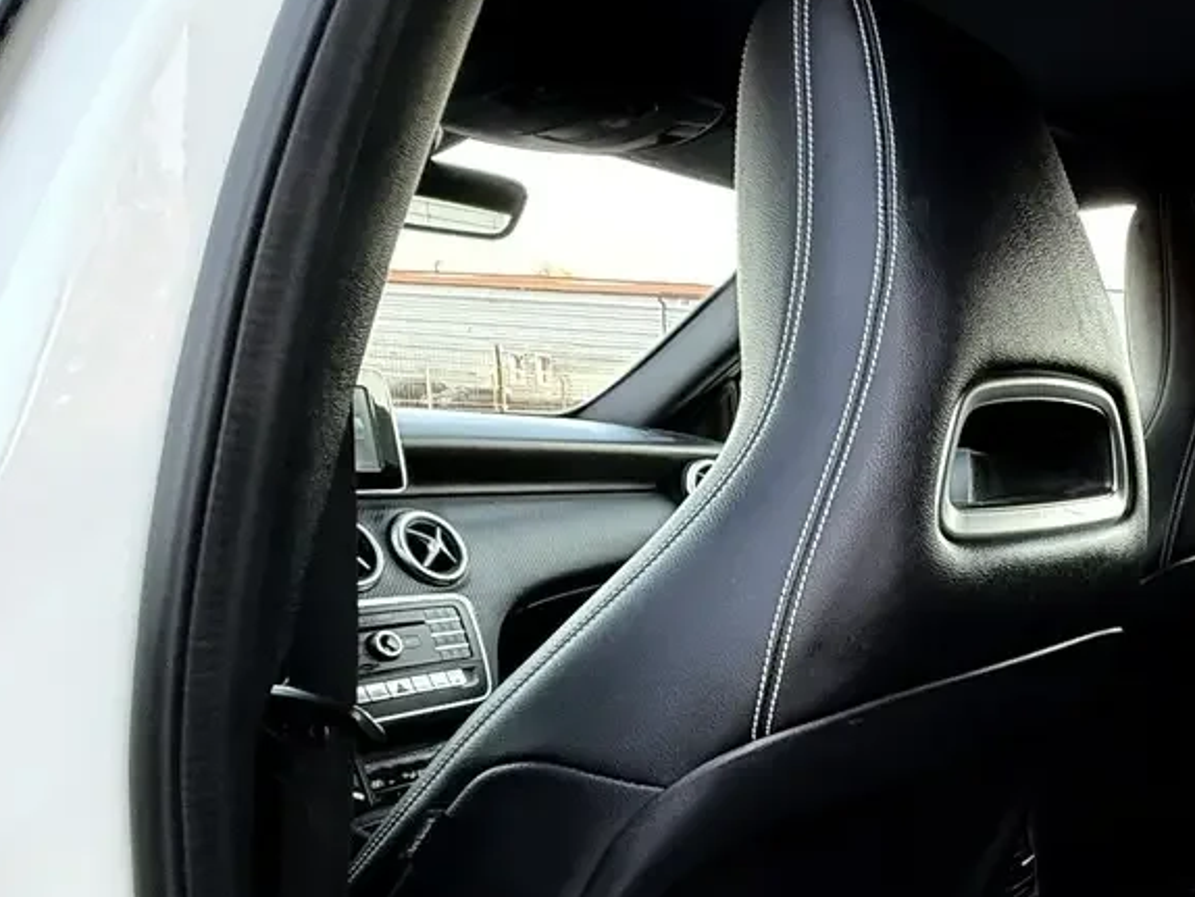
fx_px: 1347
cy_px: 735
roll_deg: -4.1
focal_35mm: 39
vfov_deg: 35.5
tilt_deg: -13.3
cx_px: 1314
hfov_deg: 39.2
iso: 320
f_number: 2.2
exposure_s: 1/66
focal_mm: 2.22
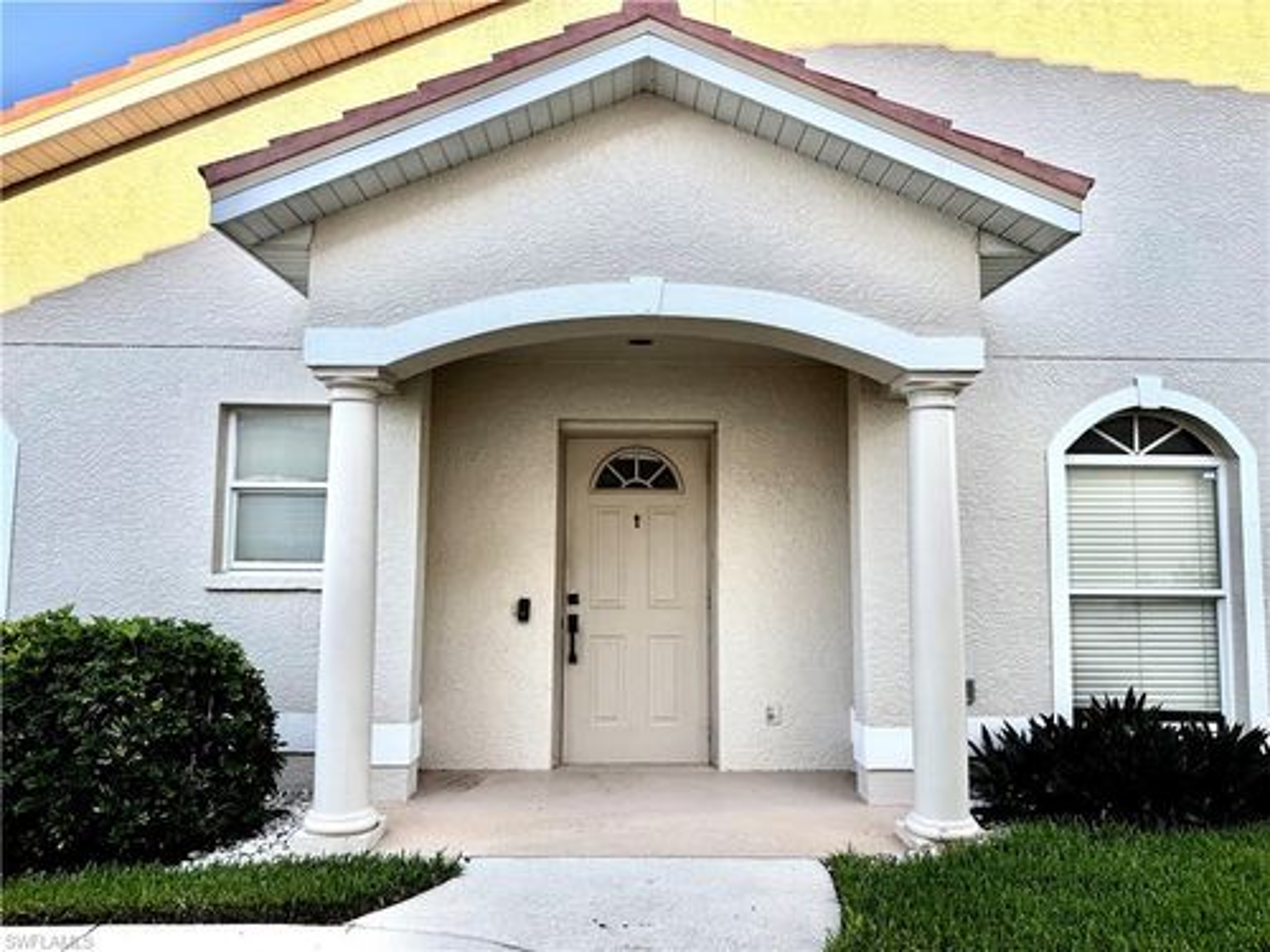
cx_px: 635
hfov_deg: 71.6
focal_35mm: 24
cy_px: 476
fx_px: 881
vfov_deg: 56.8
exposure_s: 1/868
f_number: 1.78
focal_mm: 6.76
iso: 100
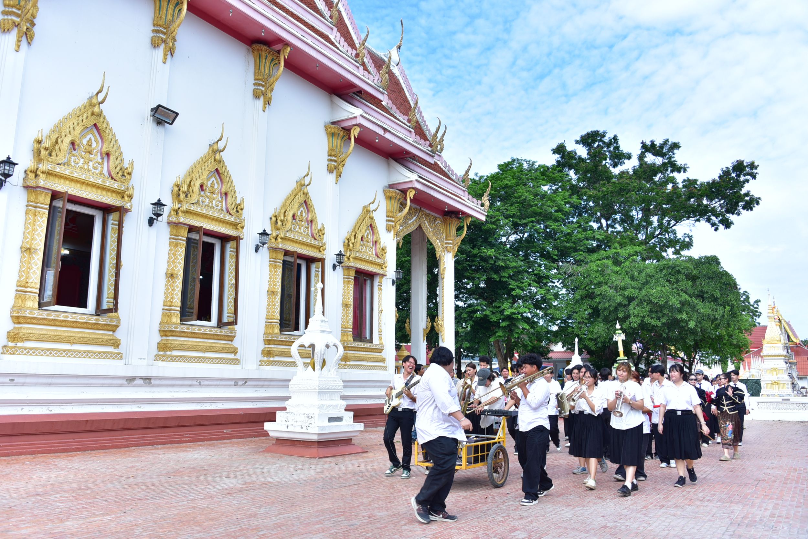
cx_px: 404
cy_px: 270
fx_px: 629
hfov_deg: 65.5
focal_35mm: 28
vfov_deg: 46.4
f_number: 6.3
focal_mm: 28
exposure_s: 1/200
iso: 125
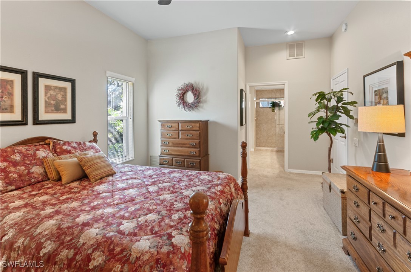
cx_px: 206
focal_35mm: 15
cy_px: 136
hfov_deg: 100.5
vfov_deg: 77.1
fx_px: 171
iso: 200
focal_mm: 10
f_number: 8
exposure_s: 1/1.25
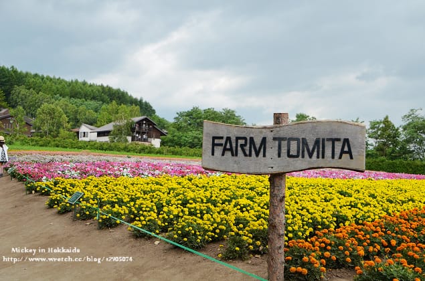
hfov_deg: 51.4
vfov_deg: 35.3
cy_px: 140
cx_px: 212
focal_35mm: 38
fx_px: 442
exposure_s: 1/2500
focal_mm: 25
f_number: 5.6
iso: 800
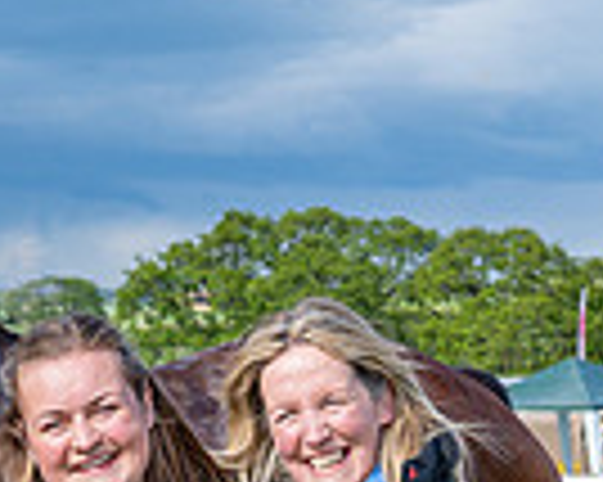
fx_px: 3549
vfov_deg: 7.7
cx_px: -179
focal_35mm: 199
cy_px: 625
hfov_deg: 9.5
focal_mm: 35
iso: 200
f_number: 5.6
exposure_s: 1/480
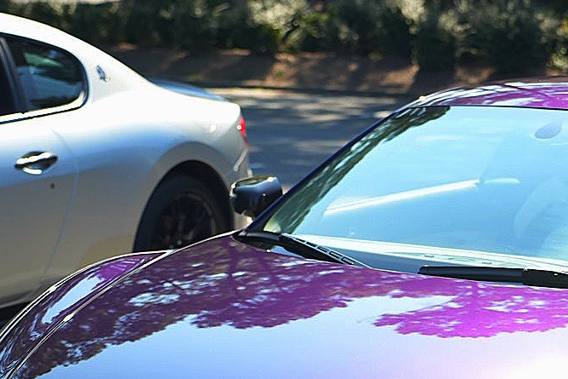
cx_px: 530
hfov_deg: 20.5
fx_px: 1531
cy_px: 428
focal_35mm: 97
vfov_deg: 13.8
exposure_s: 1/500
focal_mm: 40
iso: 1000
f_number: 3.2
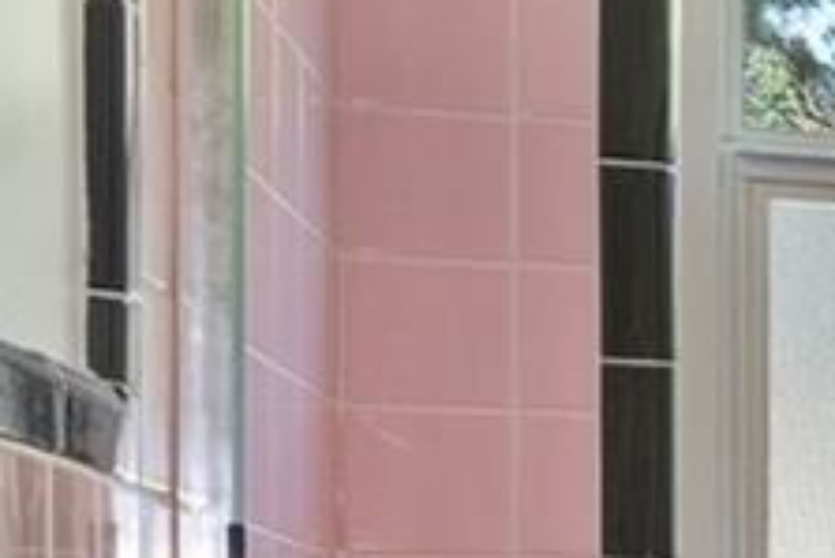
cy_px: 895
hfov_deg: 11.1
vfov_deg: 10.2
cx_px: 2419
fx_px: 2994
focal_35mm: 129
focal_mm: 12
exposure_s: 1/1.67
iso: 320
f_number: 8
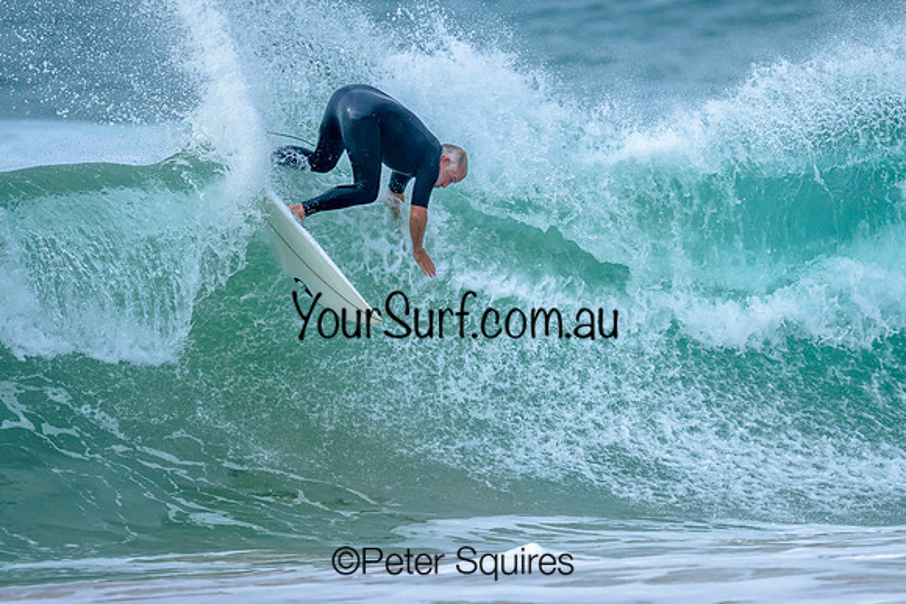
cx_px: 519
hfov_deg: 1.9
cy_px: 278
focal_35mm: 1094
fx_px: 27547
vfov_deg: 1.3
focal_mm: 800
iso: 500
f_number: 6.3
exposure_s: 1/2000
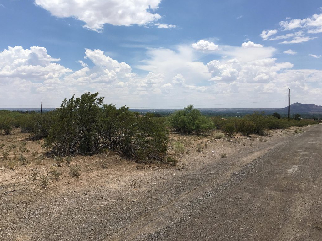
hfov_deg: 53.7
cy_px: 103
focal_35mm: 34
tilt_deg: +3.2
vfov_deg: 41.7
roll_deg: -1.4
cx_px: 135
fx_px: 316
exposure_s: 1/3663
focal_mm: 4.15
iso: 25
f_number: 2.2
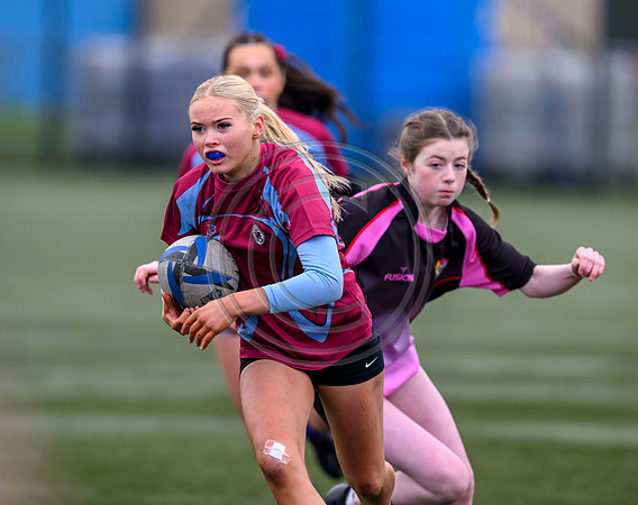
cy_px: 283
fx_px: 9455
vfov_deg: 3.1
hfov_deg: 3.9
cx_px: 294
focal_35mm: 503
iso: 640
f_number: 3.5
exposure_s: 1/1600
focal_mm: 400
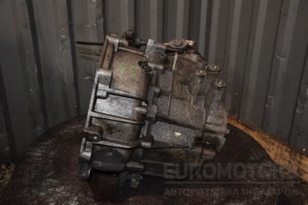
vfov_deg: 35.5
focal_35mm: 38
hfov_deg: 51.3
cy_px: 102
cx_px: 154
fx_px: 321
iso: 800
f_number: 5
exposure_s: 1/60
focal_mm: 25
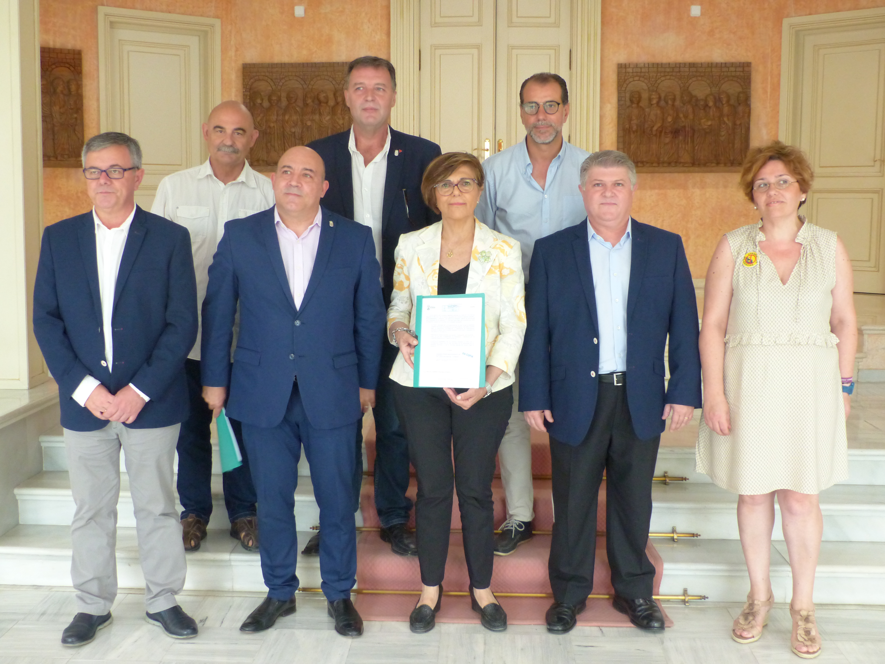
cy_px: 332
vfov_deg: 34.3
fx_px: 1074
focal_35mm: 42
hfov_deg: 44.8
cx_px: 442
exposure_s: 1/60
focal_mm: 7.6
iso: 400
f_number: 2.8
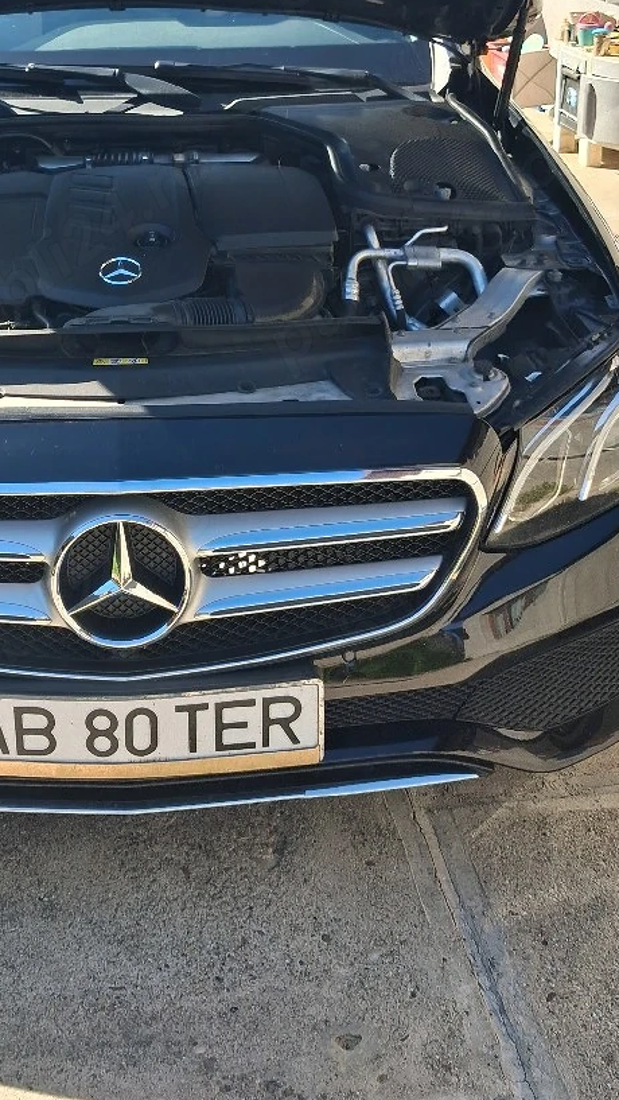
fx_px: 1400
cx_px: 155
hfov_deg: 24.7
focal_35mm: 48
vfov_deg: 41.9
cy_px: 308
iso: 25
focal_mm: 4
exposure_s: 1/303
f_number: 1.8
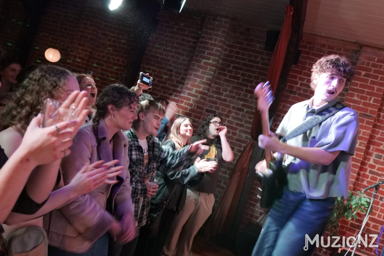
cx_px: 192
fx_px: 299
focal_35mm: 28
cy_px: 128
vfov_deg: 46.4
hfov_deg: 65.5
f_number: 4
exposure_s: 1/25
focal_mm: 28
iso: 6400
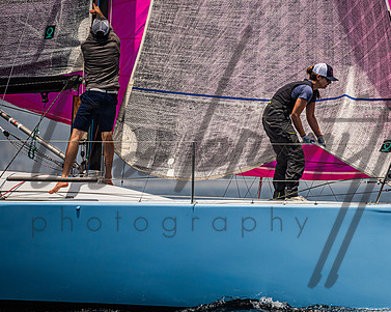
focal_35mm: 598
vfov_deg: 2.6
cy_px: 145
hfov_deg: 3.2
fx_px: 6915
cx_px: 262
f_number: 6.3
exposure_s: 1/4000
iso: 400
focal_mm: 400
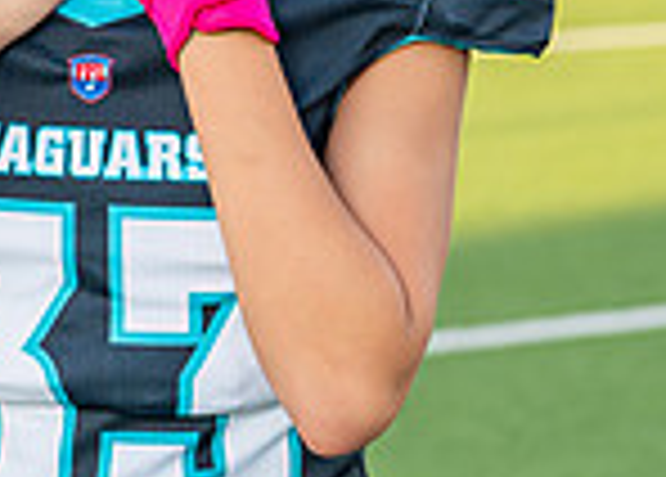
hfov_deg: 8.7
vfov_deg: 6.2
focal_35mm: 230
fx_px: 4354
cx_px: 202
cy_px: -60
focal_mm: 50
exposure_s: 1/400
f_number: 3.2
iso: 160
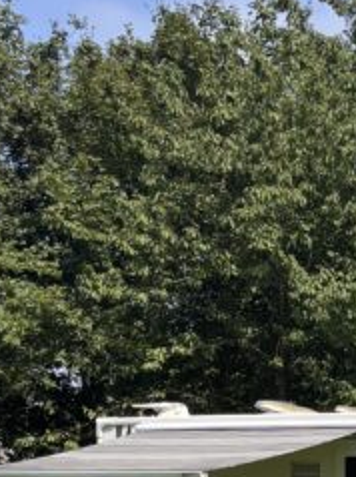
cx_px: 710
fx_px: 1539
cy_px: 527
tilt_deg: -1.6
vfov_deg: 17.0
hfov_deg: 11.8
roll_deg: +0.2
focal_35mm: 112
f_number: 1.6
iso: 50
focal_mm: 5.96
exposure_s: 1/2639
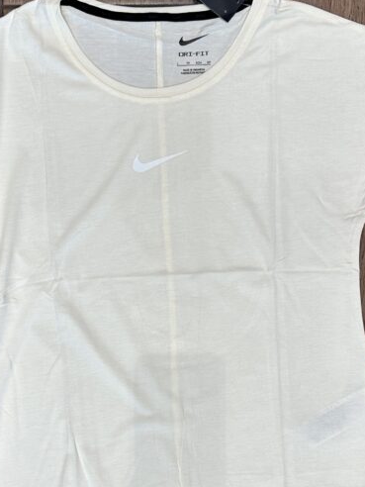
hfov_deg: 29.1
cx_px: 182
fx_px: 703
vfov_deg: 38.0
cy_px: 298
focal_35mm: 50
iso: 80
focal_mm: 6.86
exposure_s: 1/100
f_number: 1.78
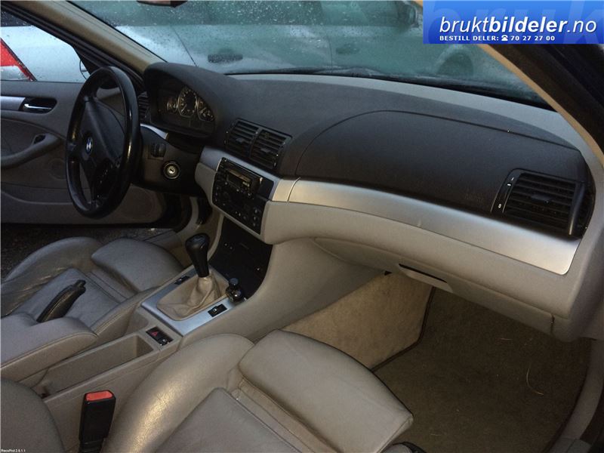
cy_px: 226
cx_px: 302
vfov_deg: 48.2
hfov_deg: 61.7
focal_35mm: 29
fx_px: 506
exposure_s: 1/16
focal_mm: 4.15
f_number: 2.2
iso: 100
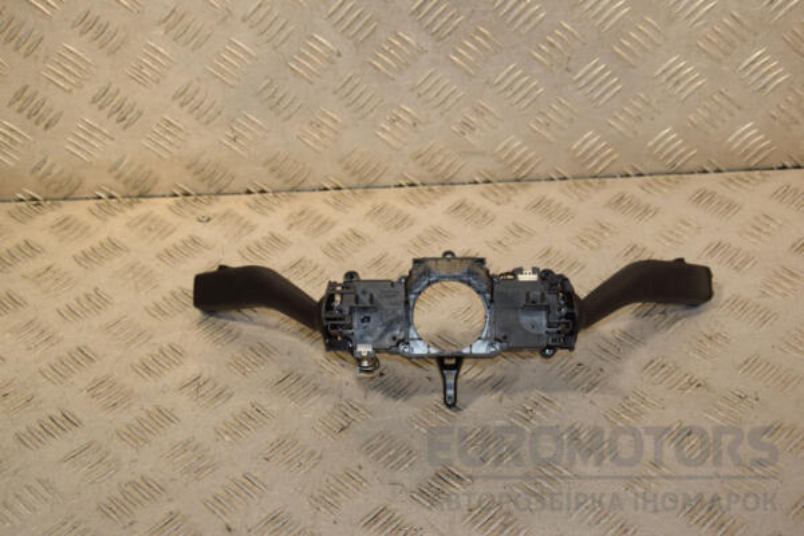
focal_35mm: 57
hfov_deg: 35.1
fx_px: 1273
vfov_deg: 23.8
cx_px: 402
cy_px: 268
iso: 800
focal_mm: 38
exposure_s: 1/200
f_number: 7.1
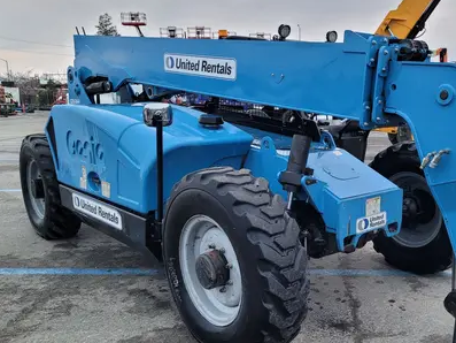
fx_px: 474
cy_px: 212
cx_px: 291
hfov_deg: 50.7
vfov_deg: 39.4
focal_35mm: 36
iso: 250
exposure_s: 1/120
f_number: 1.8
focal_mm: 5.4
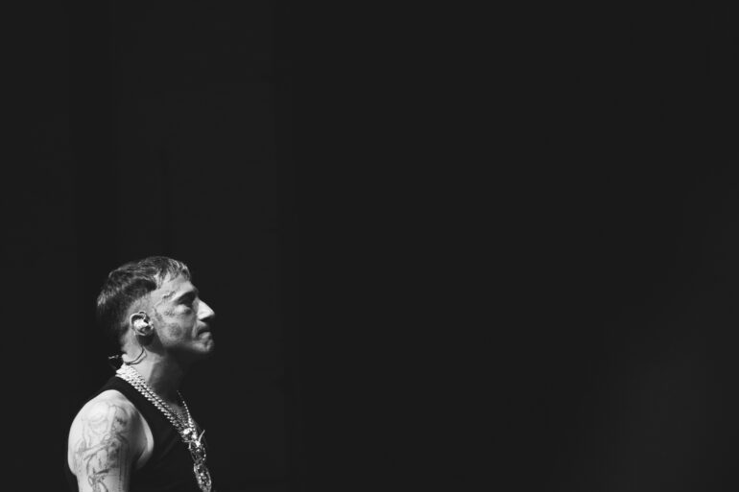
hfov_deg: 4.9
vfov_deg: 3.3
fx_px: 8599
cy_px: 304
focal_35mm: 419
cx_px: 330
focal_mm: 210
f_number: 6.3
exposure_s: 1/250
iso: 2500
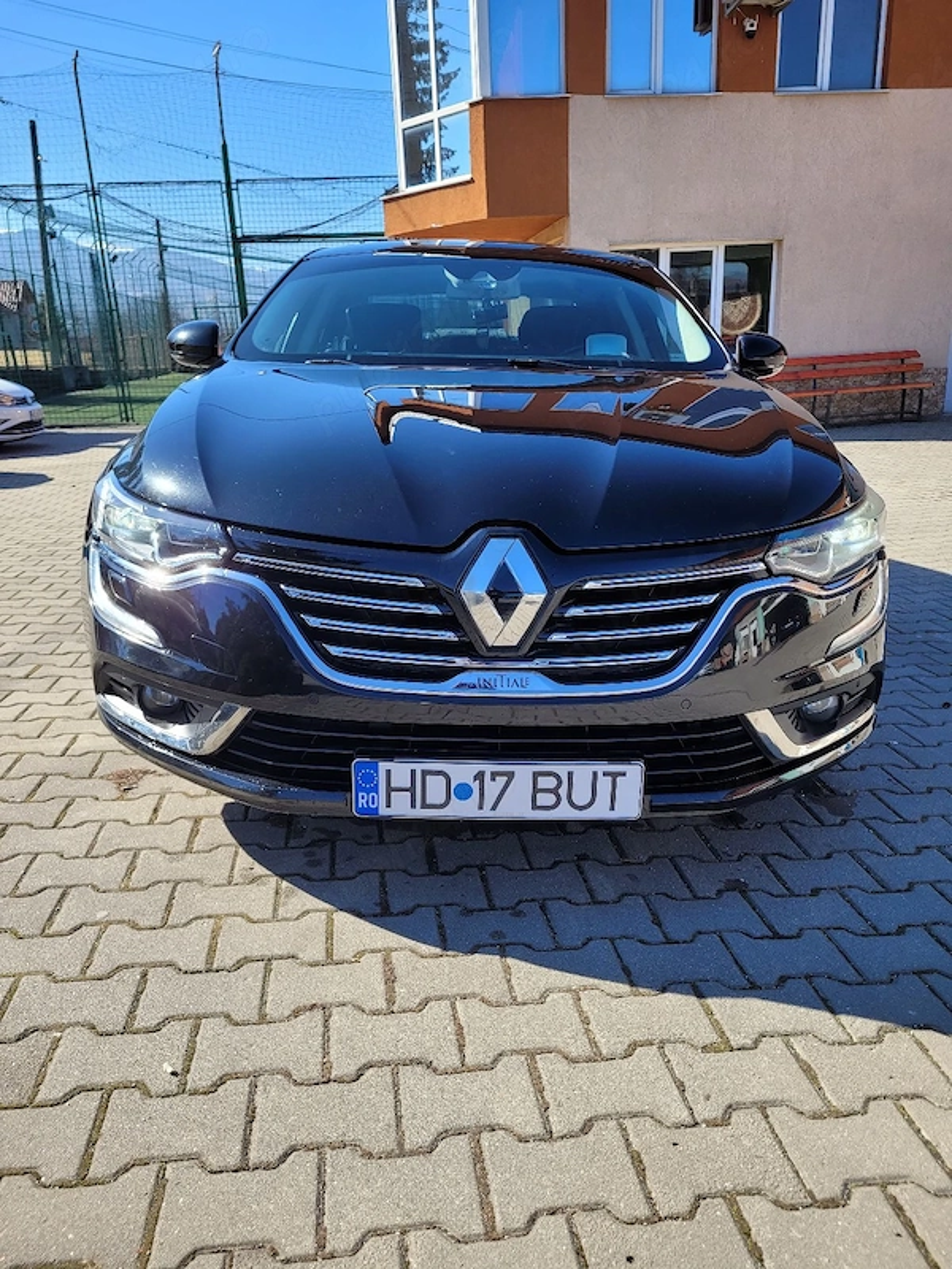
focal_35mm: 26
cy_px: 634
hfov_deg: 53.1
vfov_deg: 67.3
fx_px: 953
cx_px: 476
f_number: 1.8
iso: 40
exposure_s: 1/1111
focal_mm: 5.4
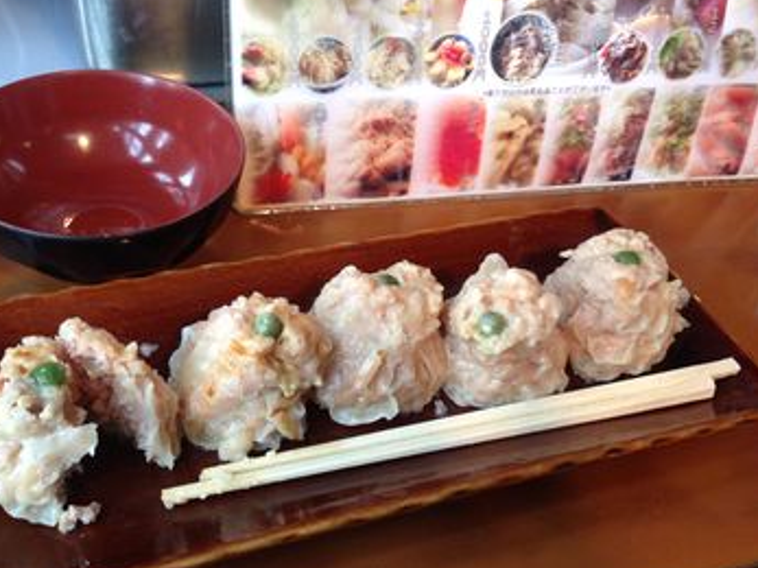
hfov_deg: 46.6
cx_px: 304
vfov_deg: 35.9
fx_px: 876
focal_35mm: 40
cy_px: 309
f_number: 2.4
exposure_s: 1/60
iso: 64
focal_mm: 4.13
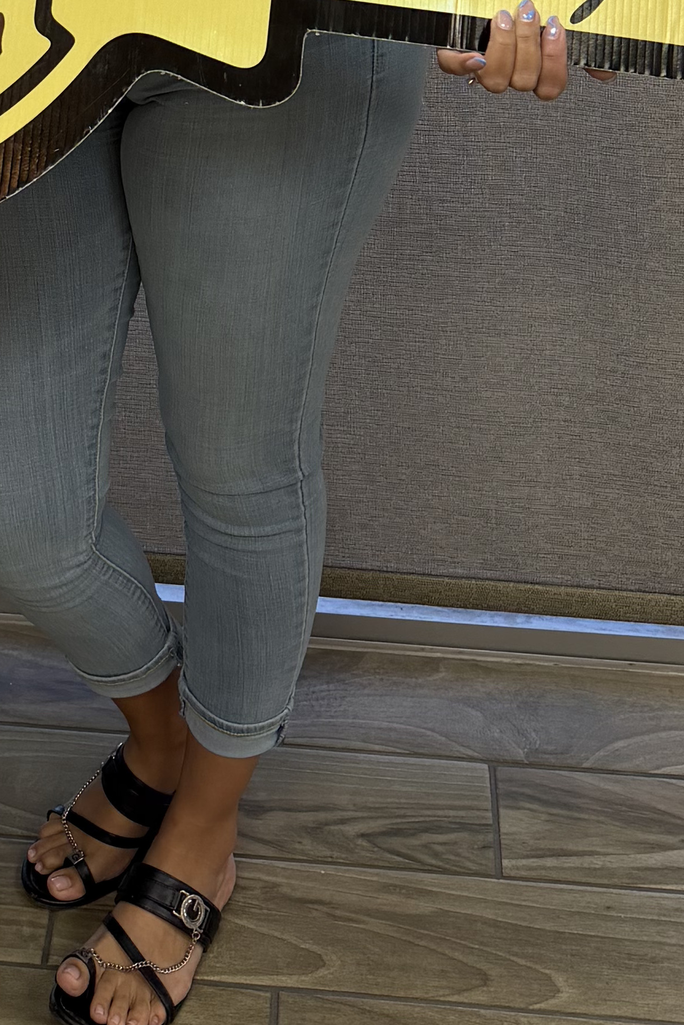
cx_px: 21
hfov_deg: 17.2
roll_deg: +1.9
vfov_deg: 23.8
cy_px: -196
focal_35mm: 78
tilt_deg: -16.6
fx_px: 2222
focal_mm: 6.76
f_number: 1.78
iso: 125
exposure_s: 1/60
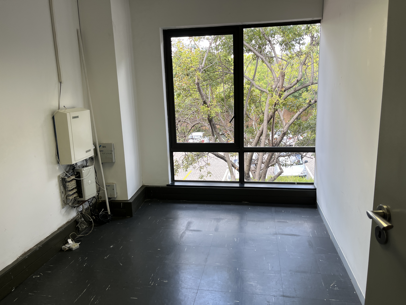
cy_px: 152
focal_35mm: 26
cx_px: 203
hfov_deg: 67.3
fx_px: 305
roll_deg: +2.2
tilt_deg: -10.4
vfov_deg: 53.1
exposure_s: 1/128
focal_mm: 5.1
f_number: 1.6
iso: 32
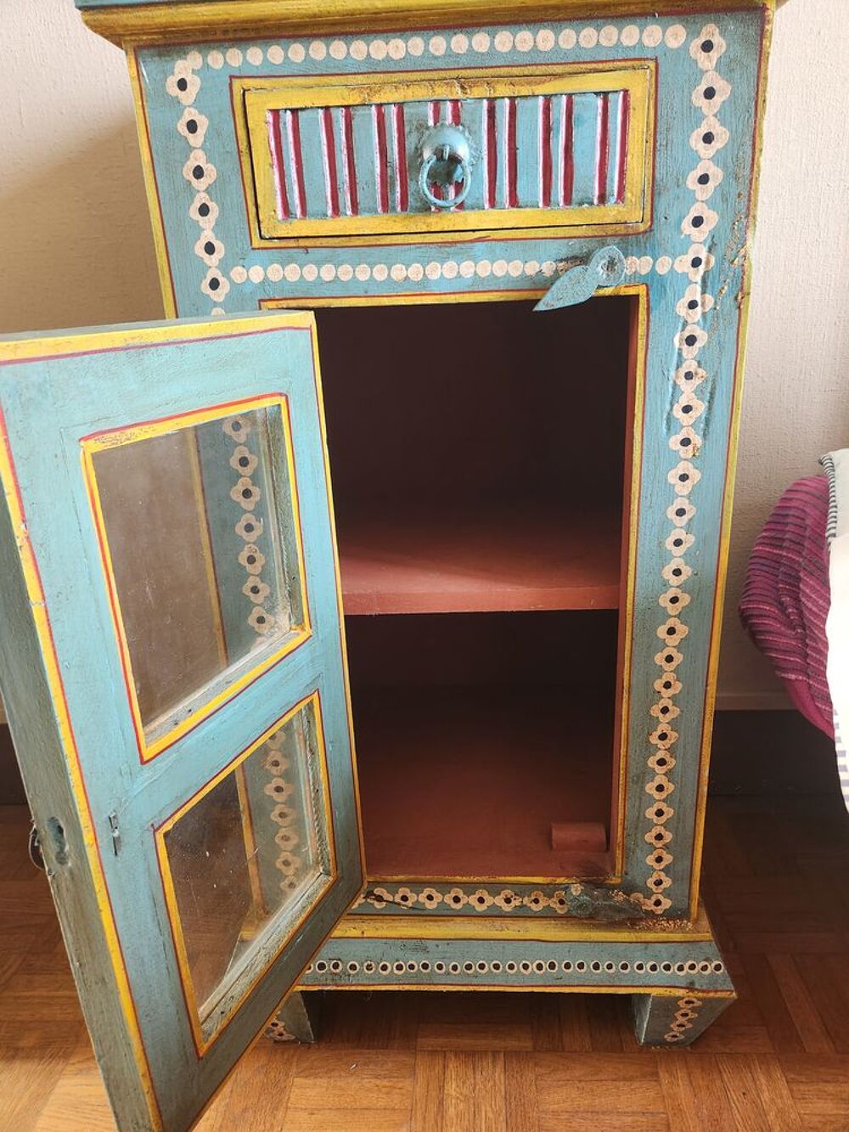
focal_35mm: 23
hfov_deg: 58.9
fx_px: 752
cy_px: 566
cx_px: 424
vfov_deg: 73.9
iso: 400
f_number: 1.8
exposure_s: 1/120
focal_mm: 5.4
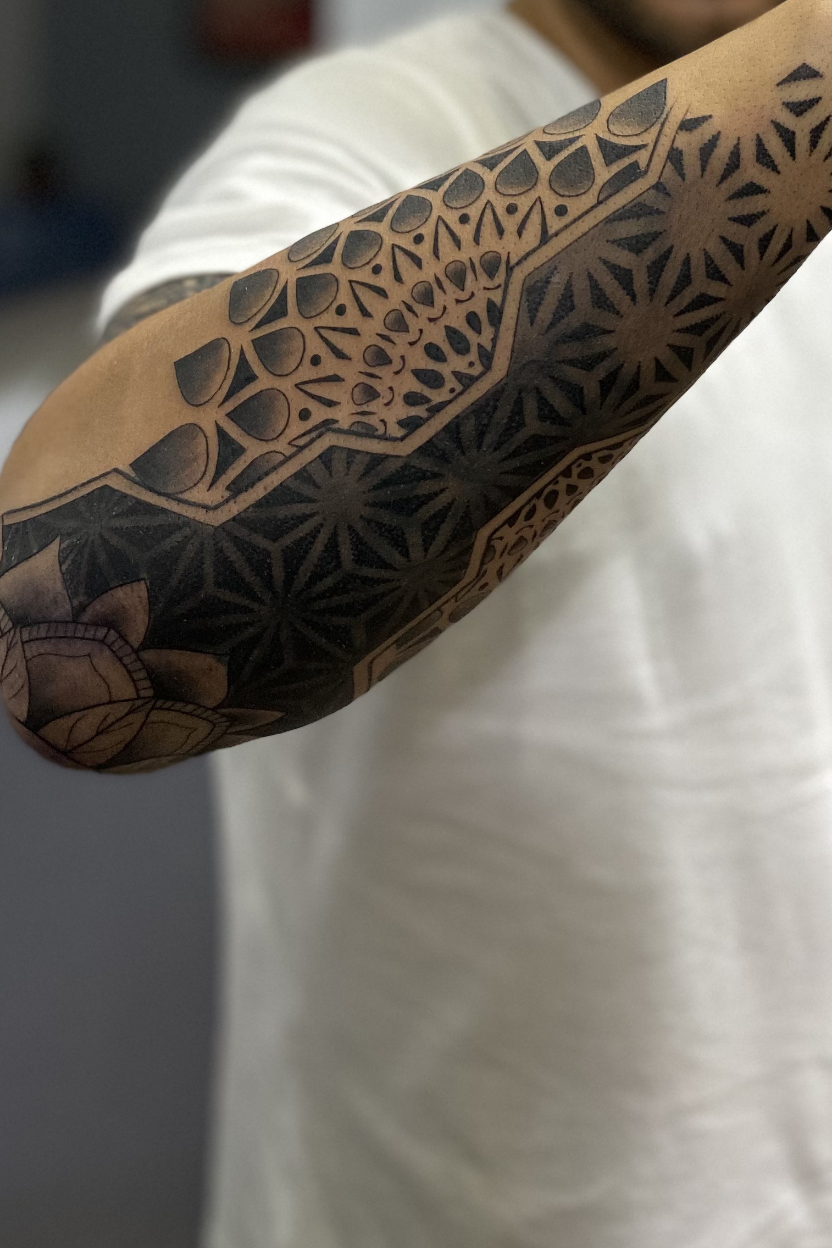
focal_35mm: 48
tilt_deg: -2.3
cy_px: 167
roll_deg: -1.1
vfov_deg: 38.7
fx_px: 1664
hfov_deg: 27.7
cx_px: 618
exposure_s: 1/60
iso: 400
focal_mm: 4.25
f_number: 1.8
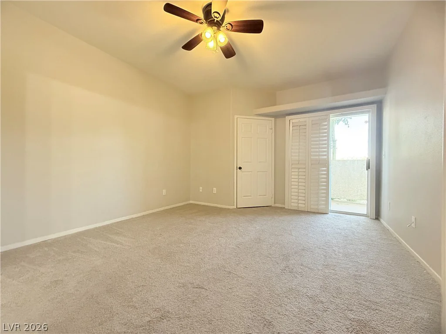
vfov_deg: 85.7
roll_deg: +0.0
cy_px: 167
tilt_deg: -0.1
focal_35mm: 14
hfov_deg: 102.1
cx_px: 223
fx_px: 180
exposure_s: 1/120
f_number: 2.2
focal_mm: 2.22
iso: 640
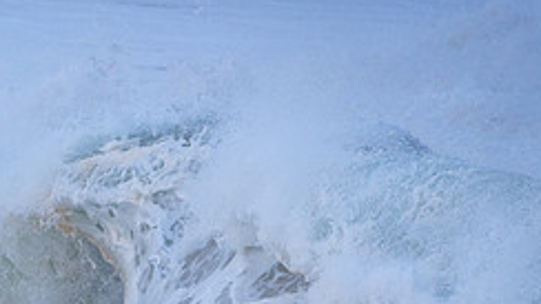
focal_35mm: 1866
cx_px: 29
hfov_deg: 1.2
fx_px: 26756
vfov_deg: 0.7
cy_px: 365
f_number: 6.3
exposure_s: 1/640
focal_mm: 500
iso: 200
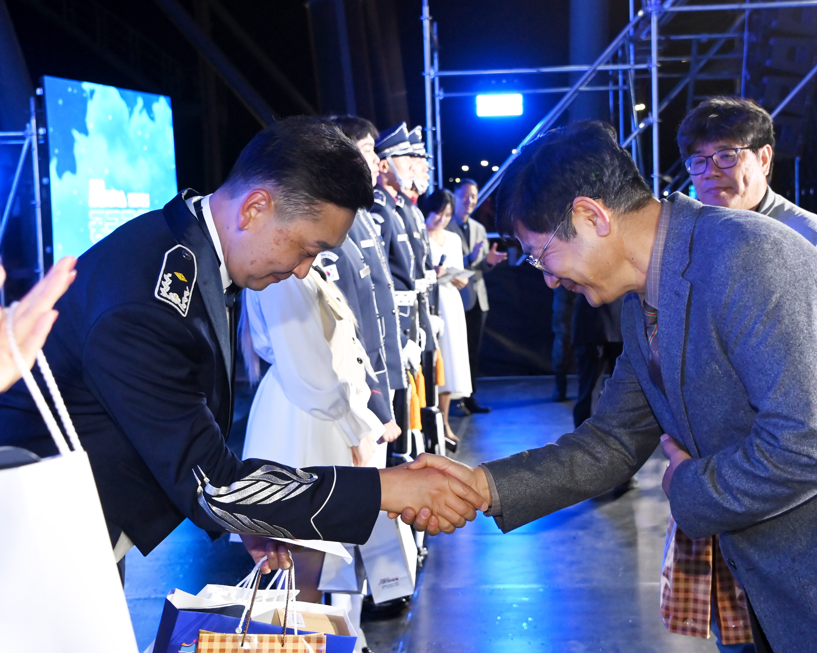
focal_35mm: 55
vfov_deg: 27.6
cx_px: 470
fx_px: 1330
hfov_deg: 34.1
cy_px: 324
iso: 5000
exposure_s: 1/200
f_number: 6.3
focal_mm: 48
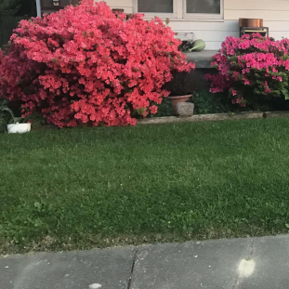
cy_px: 60
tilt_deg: -4.3
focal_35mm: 53
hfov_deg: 30.0
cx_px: 289
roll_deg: -1.0
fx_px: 501
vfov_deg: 31.4
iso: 80
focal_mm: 3.99
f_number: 1.8
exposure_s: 1/15
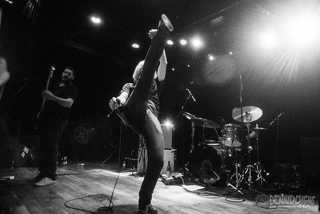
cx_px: 162
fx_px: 196
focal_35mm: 22
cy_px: 96
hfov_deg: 78.4
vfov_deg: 57.0
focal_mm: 20
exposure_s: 1/100
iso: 6400
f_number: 2.8
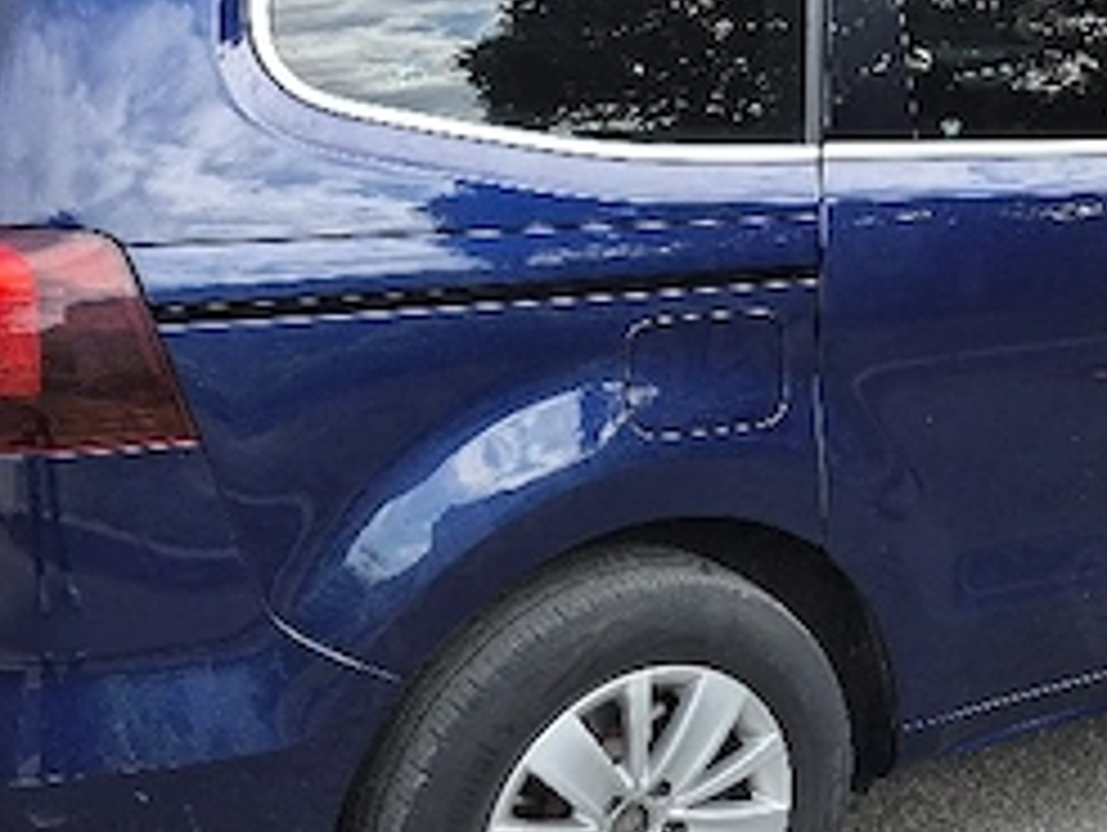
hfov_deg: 33.7
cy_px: 432
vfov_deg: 26.1
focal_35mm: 56
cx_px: 814
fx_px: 1793
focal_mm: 5.4
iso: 80
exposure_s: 1/1429
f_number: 1.8
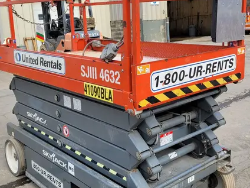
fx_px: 325
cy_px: 77
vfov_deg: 32.1
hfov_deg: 42.1
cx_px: 127
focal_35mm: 45
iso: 40
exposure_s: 1/1391
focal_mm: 5.4
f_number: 1.8
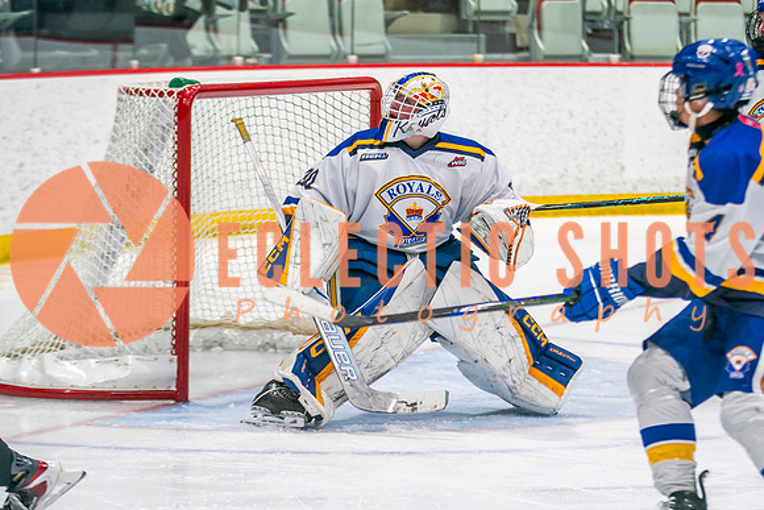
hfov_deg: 10.9
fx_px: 4018
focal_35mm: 189
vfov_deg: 7.3
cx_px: 455
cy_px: 290
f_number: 2.8
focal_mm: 115
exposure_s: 1/640
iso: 500
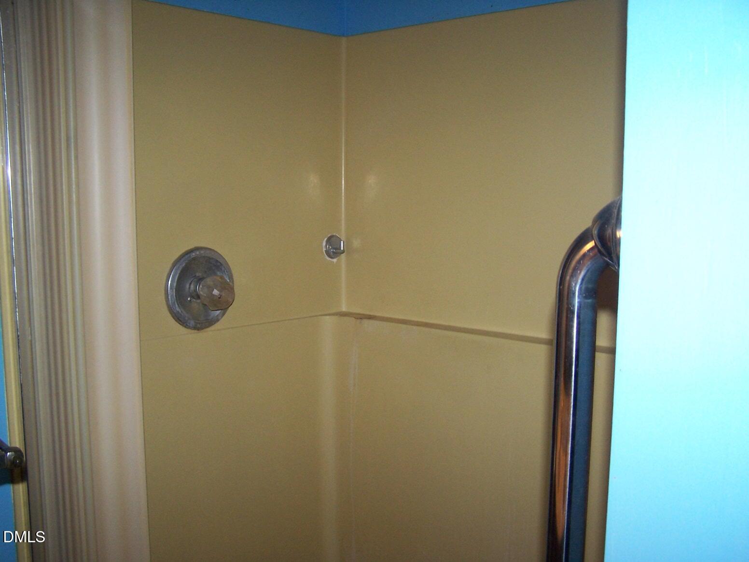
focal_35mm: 38
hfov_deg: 49.0
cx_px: 374
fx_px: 822
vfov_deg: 37.7
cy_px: 281
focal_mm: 6.3
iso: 140
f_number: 2.8
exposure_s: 1/60
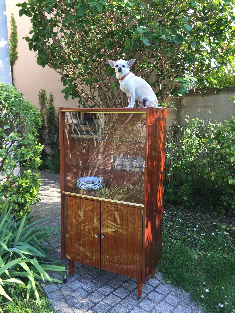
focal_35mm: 29
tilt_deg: -10.1
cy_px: 156
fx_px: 262
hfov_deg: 48.2
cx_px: 118
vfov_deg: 61.7
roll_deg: +1.6
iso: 32
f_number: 2.2
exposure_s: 1/172
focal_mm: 4.15
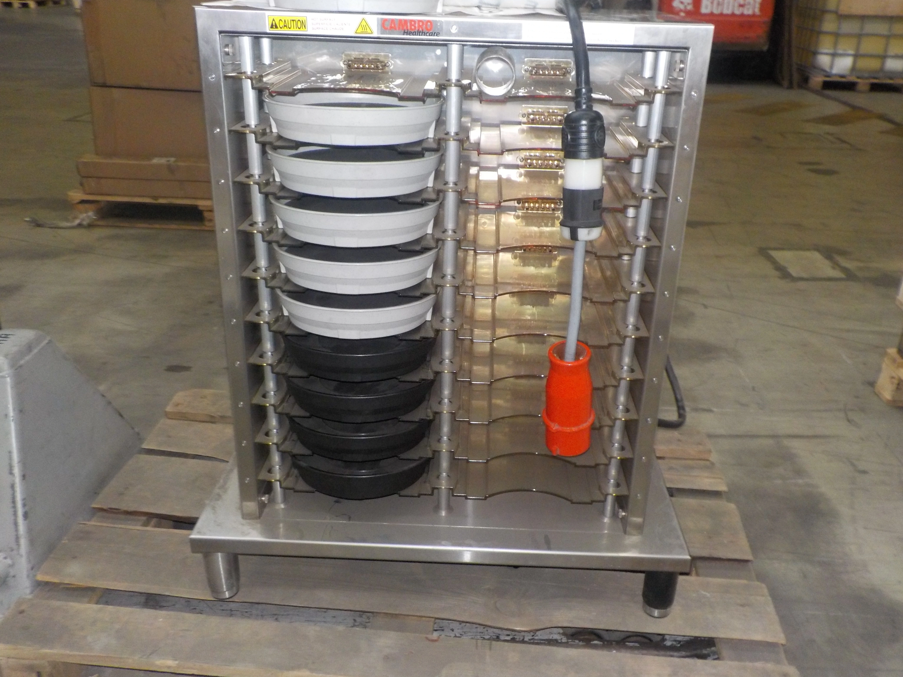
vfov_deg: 46.8
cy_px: 338
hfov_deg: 60.0
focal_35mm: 30
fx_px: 783
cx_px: 452
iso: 320
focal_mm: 4.1
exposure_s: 1/30
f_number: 3.3
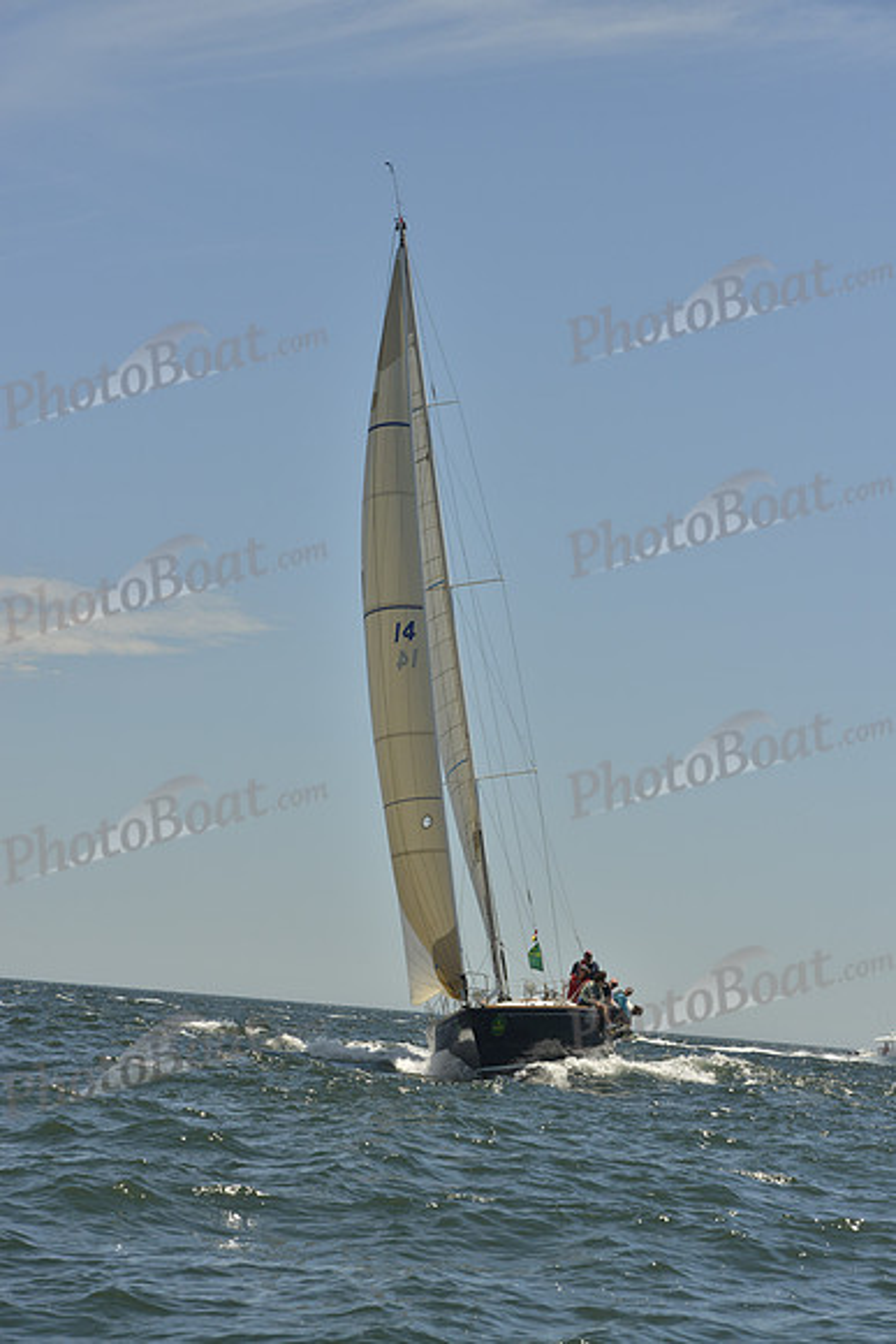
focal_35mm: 100
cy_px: 672
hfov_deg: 13.7
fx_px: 3731
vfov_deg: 20.4
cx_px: 448
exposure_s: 1/1600
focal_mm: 100
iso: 280
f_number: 10
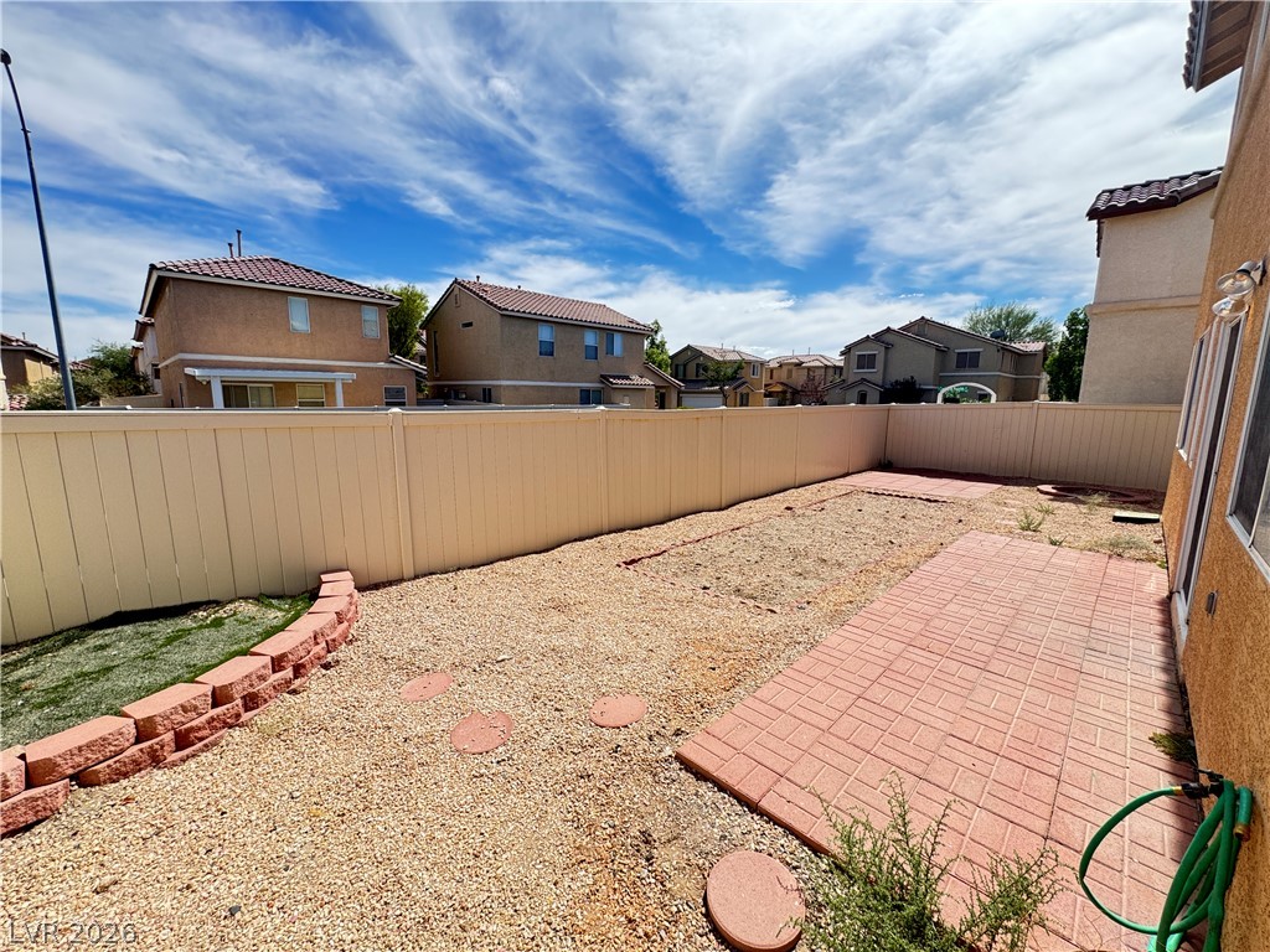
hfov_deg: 102.1
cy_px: 476
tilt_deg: -7.4
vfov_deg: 85.7
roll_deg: +0.0
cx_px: 635
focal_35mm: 14
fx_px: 514
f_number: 2.2
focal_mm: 2.22
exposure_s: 1/849
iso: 50
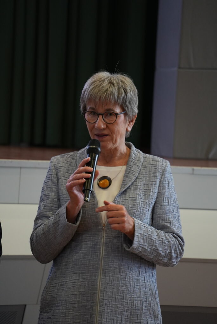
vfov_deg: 10.3
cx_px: 108
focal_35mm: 200
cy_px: 162
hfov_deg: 6.9
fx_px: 1806
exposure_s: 1/100
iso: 3200
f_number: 6.3
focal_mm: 200
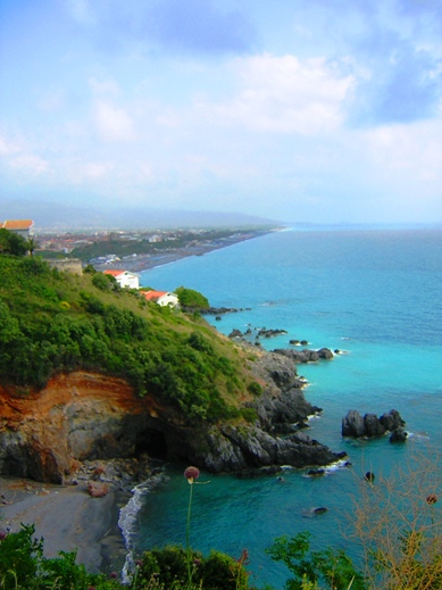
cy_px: 293
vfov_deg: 50.1
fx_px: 630
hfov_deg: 38.6
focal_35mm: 37
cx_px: 225
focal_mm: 4.7
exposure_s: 1/893
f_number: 2.6
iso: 100
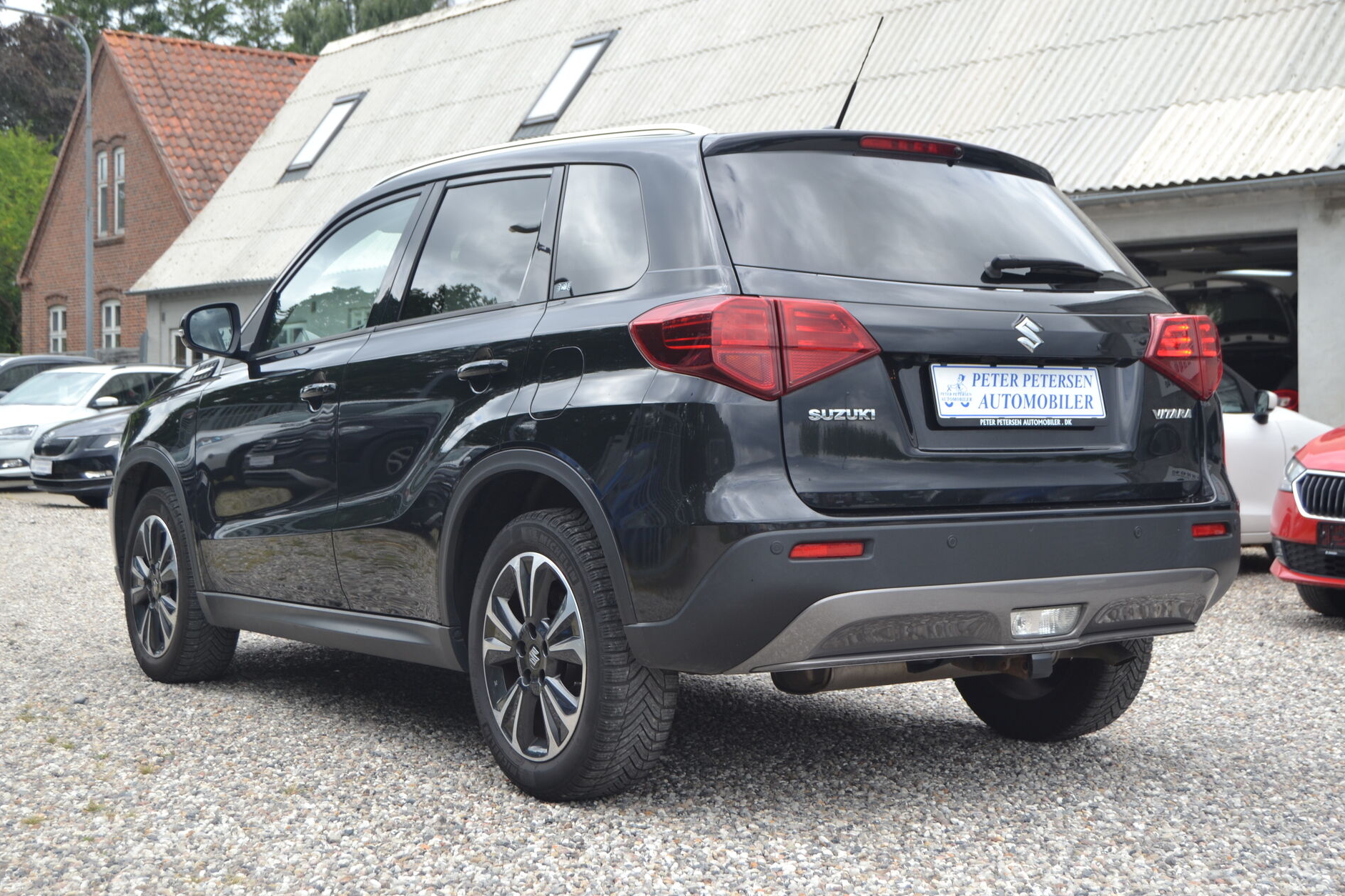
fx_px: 1831
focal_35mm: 49
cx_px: 673
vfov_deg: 27.5
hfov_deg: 40.3
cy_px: 440
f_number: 6.3
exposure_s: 1/160
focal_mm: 32
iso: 100
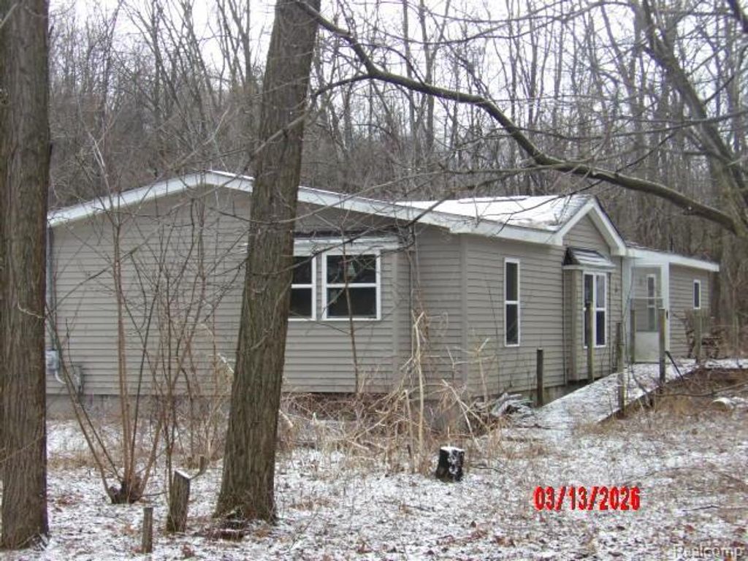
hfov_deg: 27.0
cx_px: 374
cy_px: 280
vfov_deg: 20.4
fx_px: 1556
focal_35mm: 72
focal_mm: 13
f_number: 4.1
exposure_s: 1/90
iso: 200
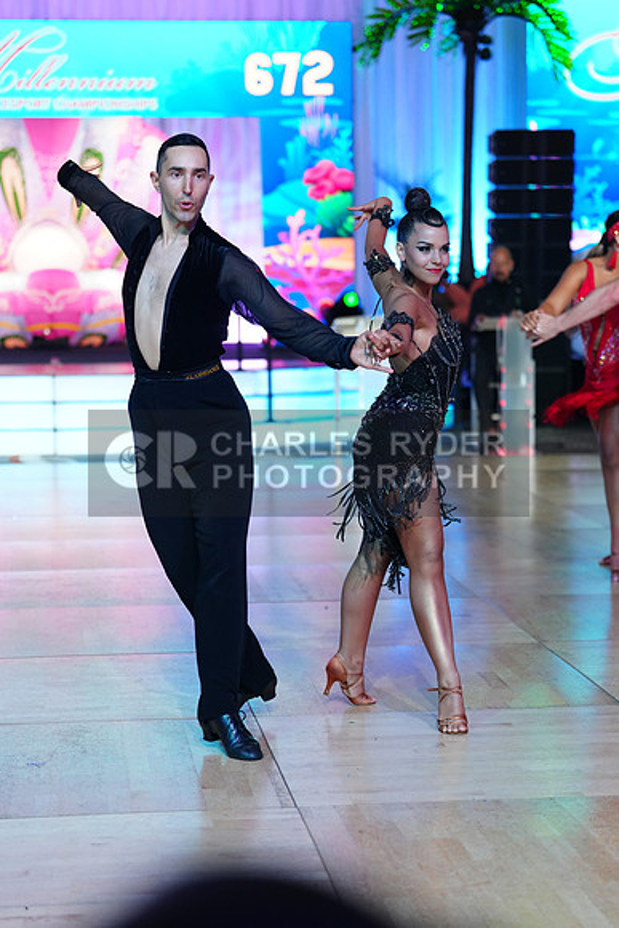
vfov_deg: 25.1
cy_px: 464
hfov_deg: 16.9
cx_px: 310
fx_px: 2088
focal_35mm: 81
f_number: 2.8
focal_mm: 81
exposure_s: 1/400
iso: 1600
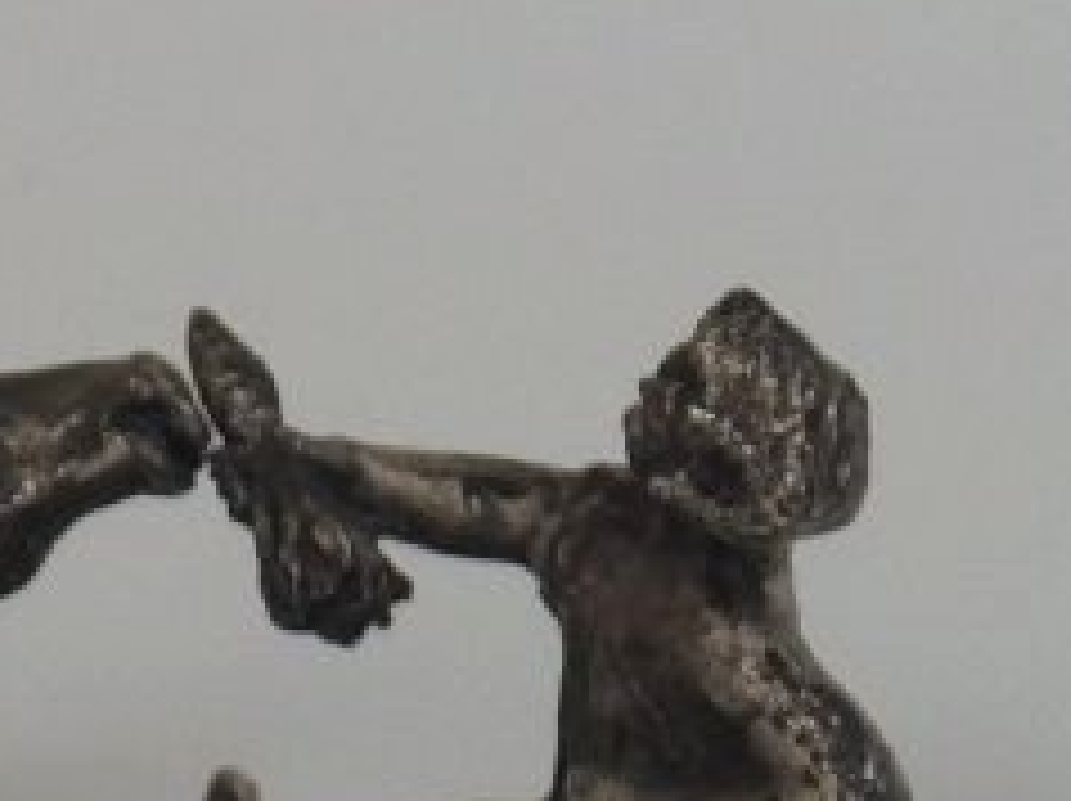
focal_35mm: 338
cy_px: 207
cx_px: 1066
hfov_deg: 5.9
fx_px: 10447
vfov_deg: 4.4
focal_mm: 12.1
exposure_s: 1/320
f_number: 3.2
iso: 100
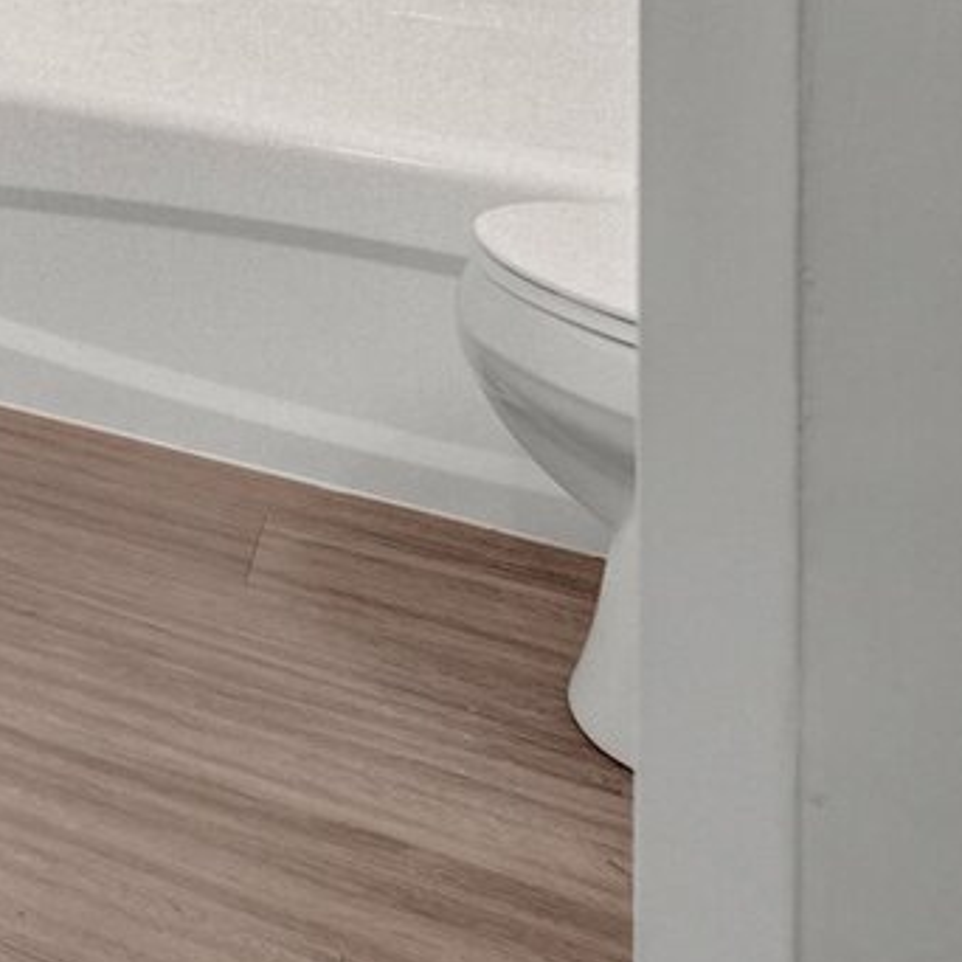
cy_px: -529
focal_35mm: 63
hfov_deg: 17.8
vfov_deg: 22.1
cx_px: -1025
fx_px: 1967
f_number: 8
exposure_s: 1/20
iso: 400
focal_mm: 14.6
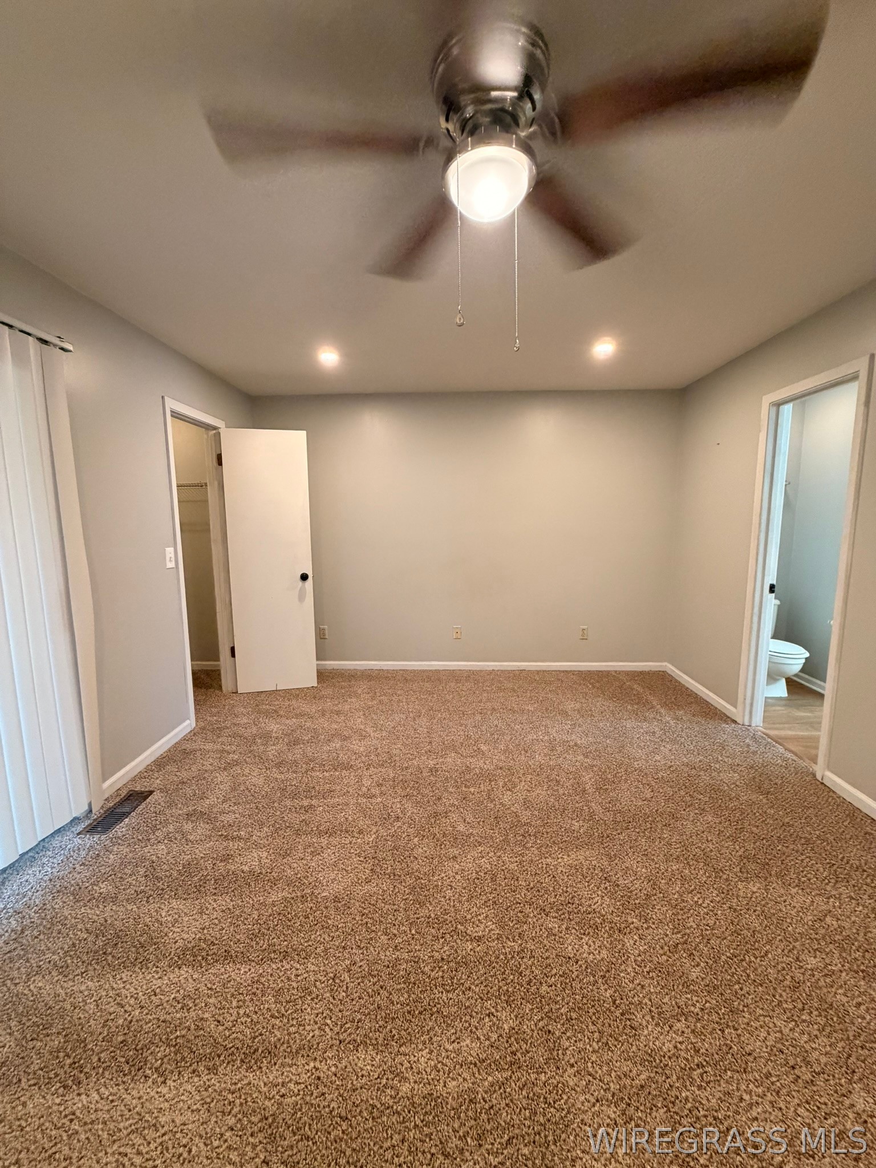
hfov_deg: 85.7
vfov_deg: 102.1
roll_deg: +0.1
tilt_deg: -5.8
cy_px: 584
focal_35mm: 14
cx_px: 438
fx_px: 472
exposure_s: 1/60
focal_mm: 2.22
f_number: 2.2
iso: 400
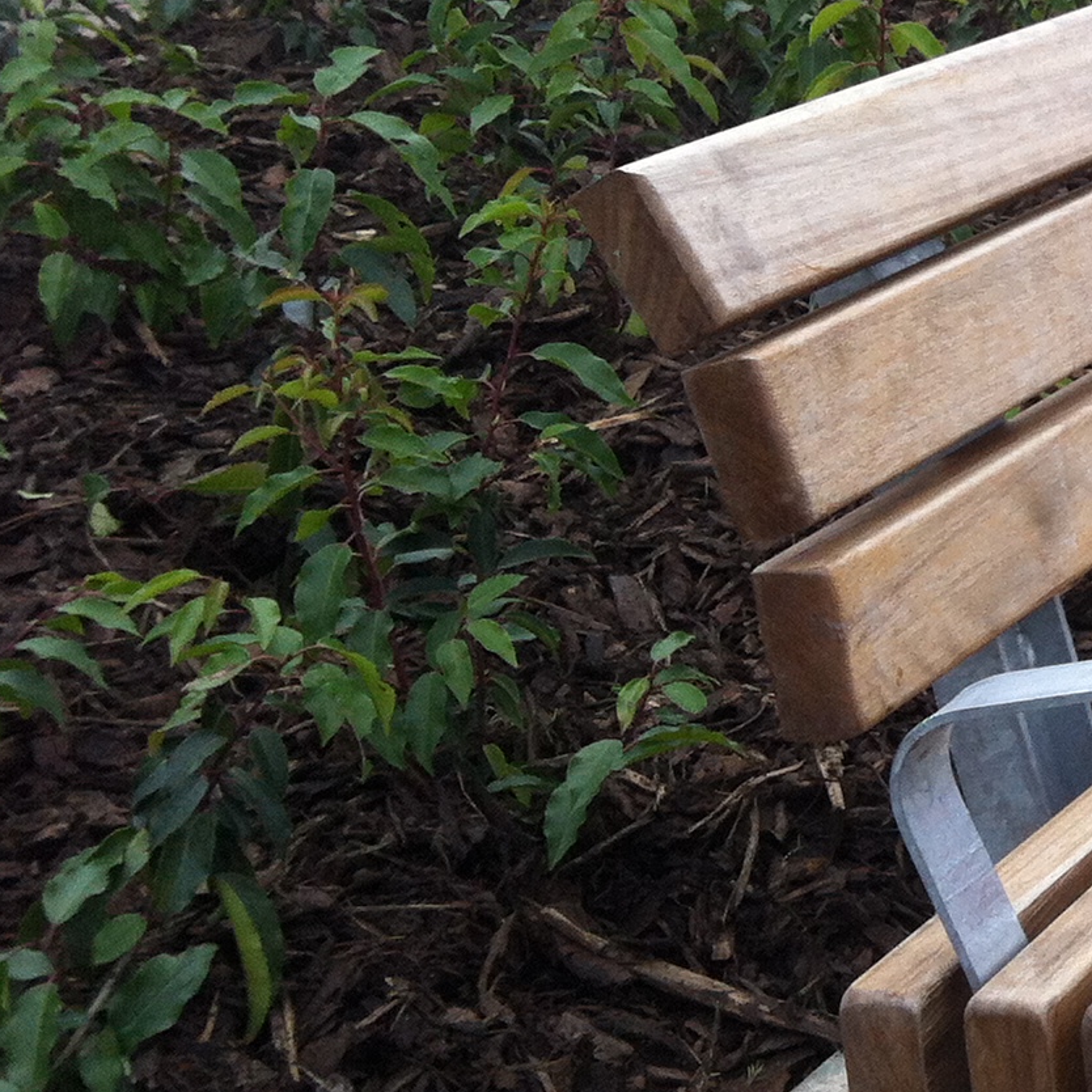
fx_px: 3426
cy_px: 304
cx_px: 1681
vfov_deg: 18.0
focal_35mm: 96
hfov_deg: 16.4
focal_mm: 3.85
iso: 80
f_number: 2.8
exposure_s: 1/142
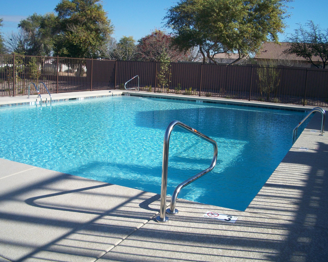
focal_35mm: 37
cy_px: 130
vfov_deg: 40.1
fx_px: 359
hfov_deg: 49.1
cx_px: 157
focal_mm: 6.3
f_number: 5.6
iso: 80
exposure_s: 1/320
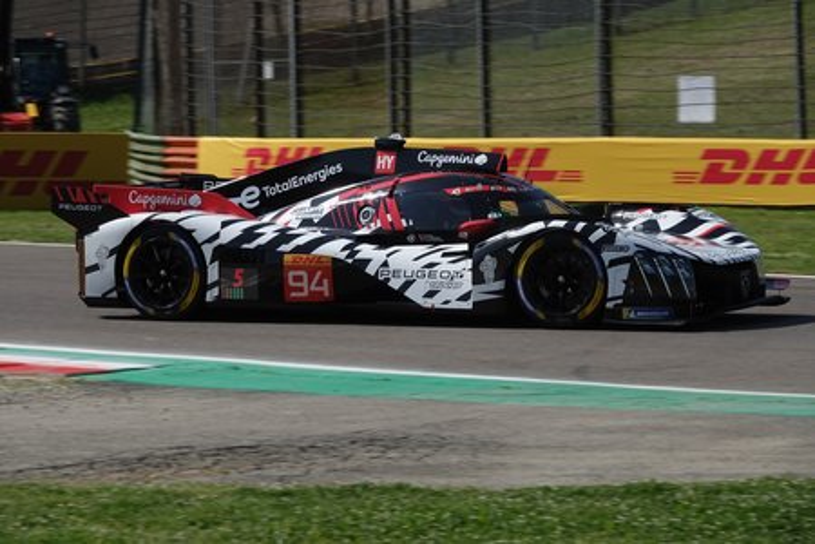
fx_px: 4165
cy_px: 272
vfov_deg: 7.5
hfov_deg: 11.2
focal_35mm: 184
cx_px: 408
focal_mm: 67.46
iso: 125
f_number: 6.3
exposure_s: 1/800
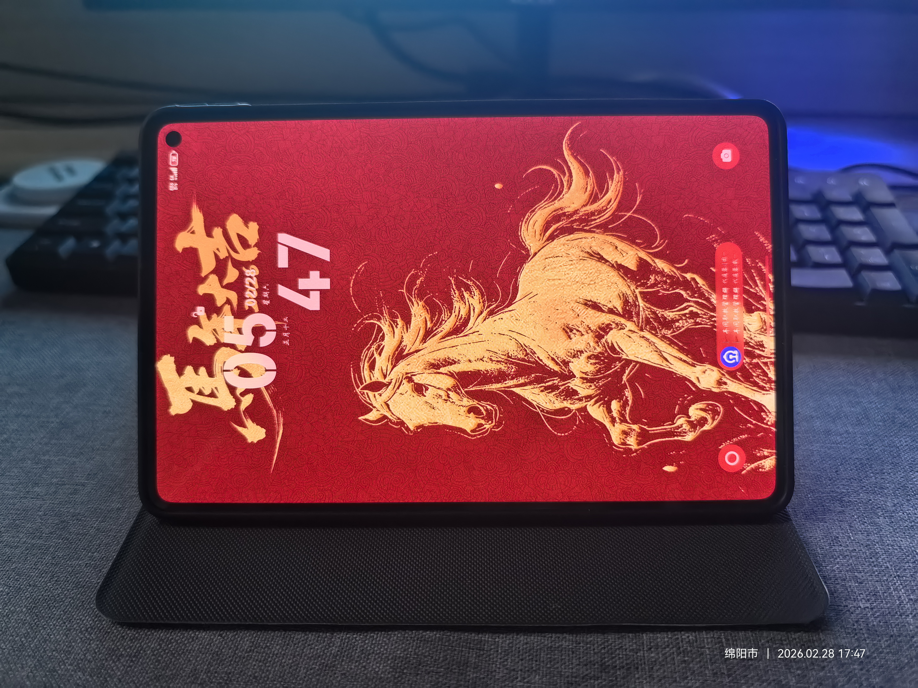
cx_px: 459
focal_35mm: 27
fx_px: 716
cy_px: 344
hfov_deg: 65.3
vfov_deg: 51.4
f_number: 1.6
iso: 250
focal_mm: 8.5
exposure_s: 1/50
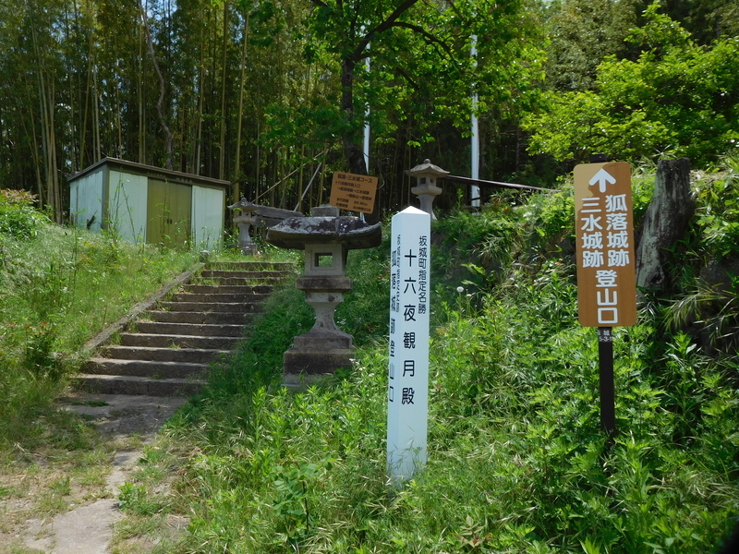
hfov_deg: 69.4
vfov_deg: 54.9
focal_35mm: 25
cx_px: 370
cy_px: 277
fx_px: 534
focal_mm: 4.5
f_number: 3.4
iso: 125
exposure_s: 1/1000
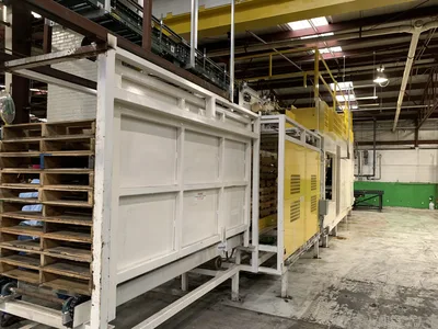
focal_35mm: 26
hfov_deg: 67.3
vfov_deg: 53.1
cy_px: 164
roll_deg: -1.7
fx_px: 329
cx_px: 219
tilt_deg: +1.1
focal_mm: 4.25
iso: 200
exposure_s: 1/60
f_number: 1.8
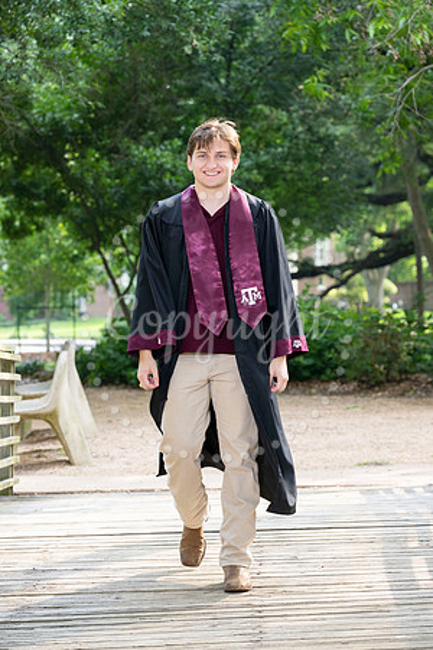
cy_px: 325
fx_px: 2165
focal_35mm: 120
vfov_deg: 17.1
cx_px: 216
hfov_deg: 11.4
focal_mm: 120
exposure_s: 1/250
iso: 400
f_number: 5.6
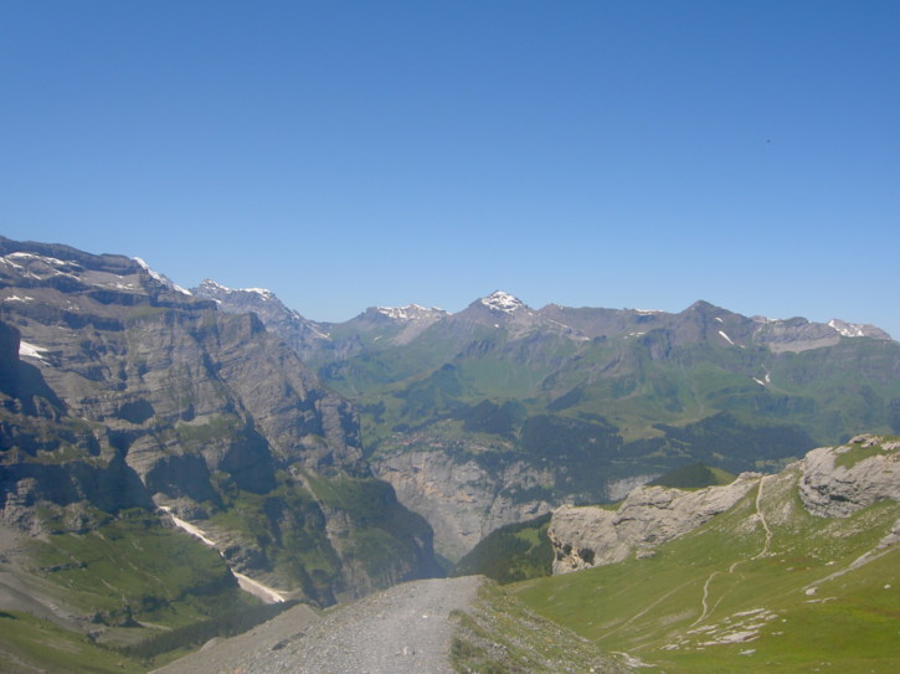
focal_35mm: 34
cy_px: 337
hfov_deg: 54.0
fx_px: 884
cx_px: 450
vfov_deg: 41.8
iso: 50
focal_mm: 5.6
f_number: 4.7
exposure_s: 1/320
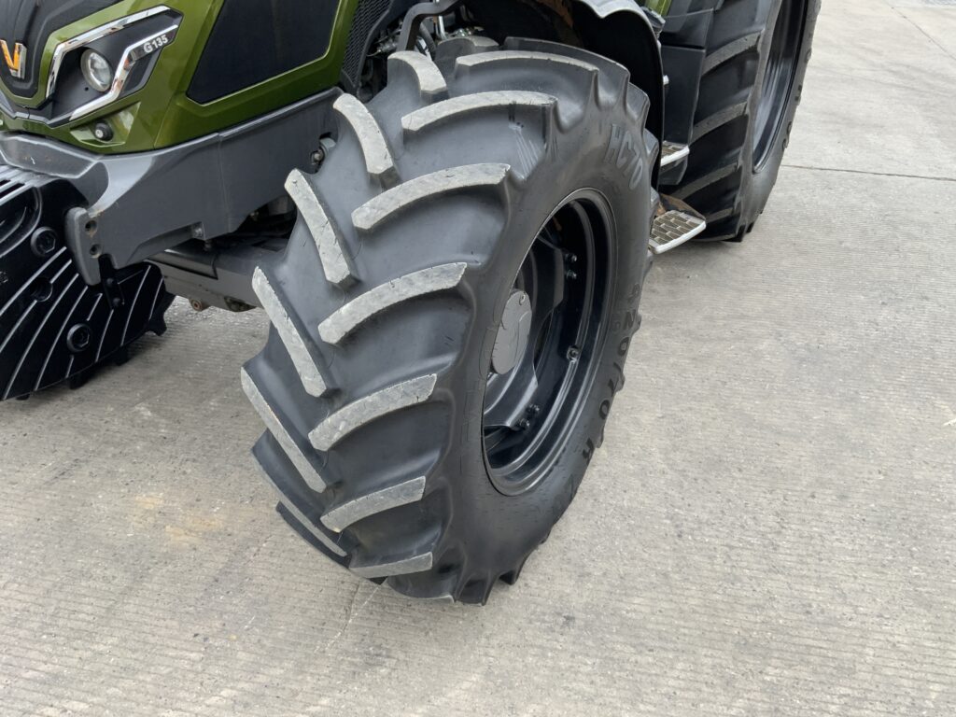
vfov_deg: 48.2
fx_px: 801
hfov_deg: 61.7
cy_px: 358
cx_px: 478
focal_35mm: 29
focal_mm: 3
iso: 25
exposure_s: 1/122
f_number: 1.8
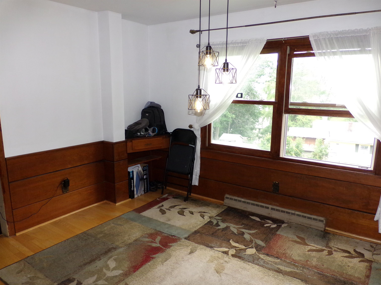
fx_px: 286
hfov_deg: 67.3
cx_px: 190
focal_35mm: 26
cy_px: 142
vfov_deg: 53.1
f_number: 3.2
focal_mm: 4.7
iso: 200
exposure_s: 1/140
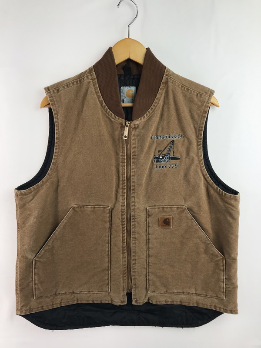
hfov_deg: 49.7
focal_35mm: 28
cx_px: 130
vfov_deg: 63.4
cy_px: 174
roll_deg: -1.3
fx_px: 281
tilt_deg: -27.3
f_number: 1.8
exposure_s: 1/100
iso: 20
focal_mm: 3.99
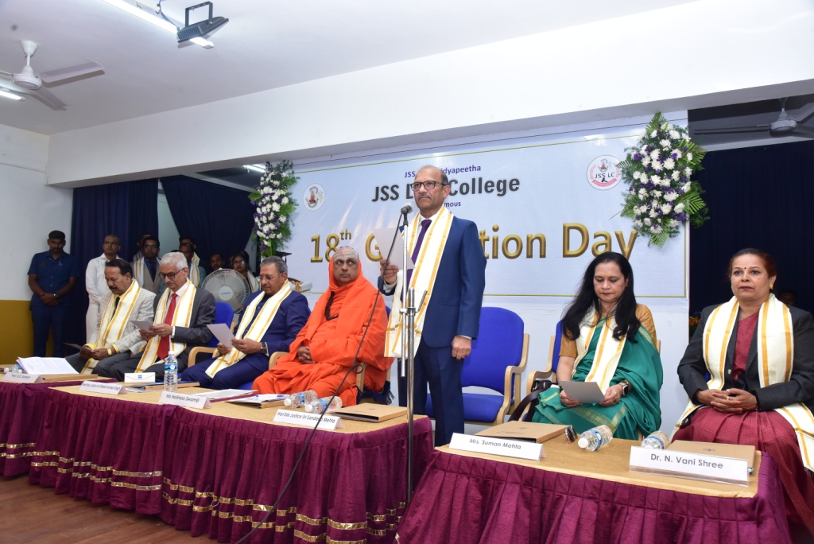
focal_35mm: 28
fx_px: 633
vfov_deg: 46.5
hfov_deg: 65.4
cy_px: 272
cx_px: 407
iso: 2000
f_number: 7.1
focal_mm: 28
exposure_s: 1/160
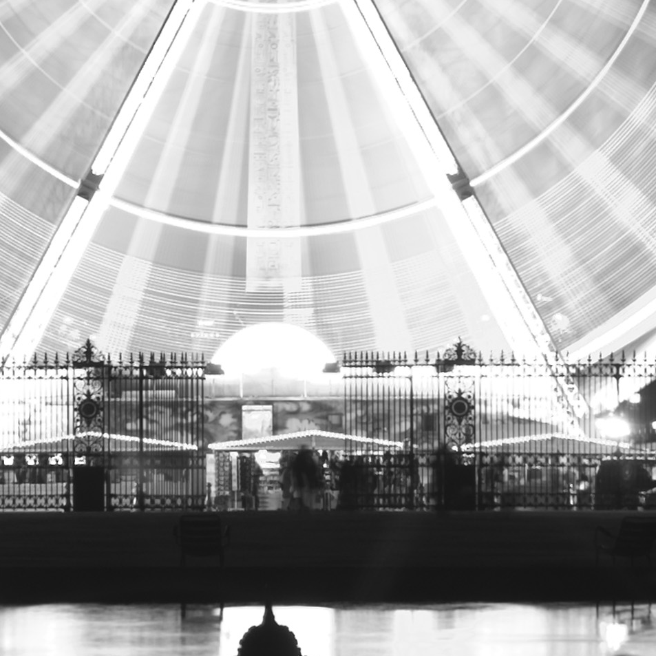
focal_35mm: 288
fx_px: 6169
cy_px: 321
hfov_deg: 6.1
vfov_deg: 6.1
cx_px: 255
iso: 100
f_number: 5.6
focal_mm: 55
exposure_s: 5
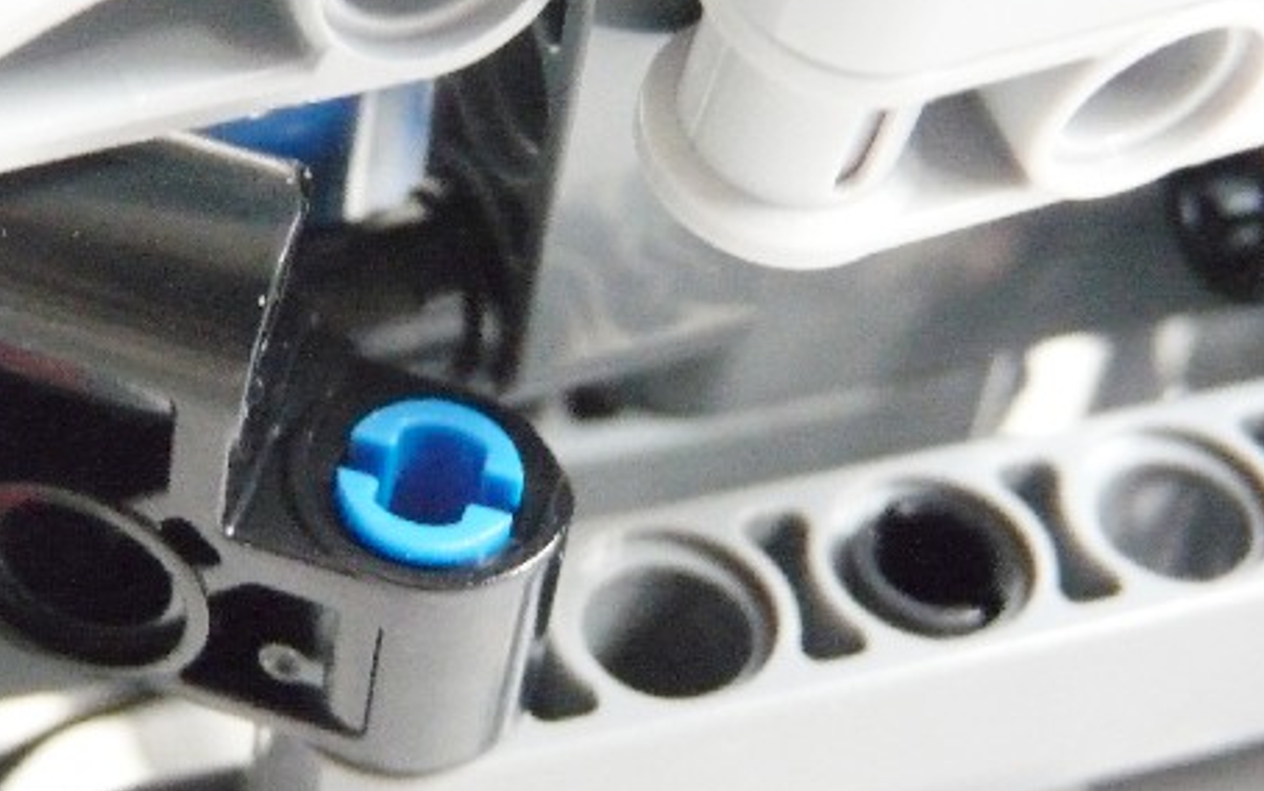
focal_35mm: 114
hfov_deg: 18.1
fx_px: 3928
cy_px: 304
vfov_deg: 11.5
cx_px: 253
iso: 800
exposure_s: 1/15
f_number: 3.2
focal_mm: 10.8
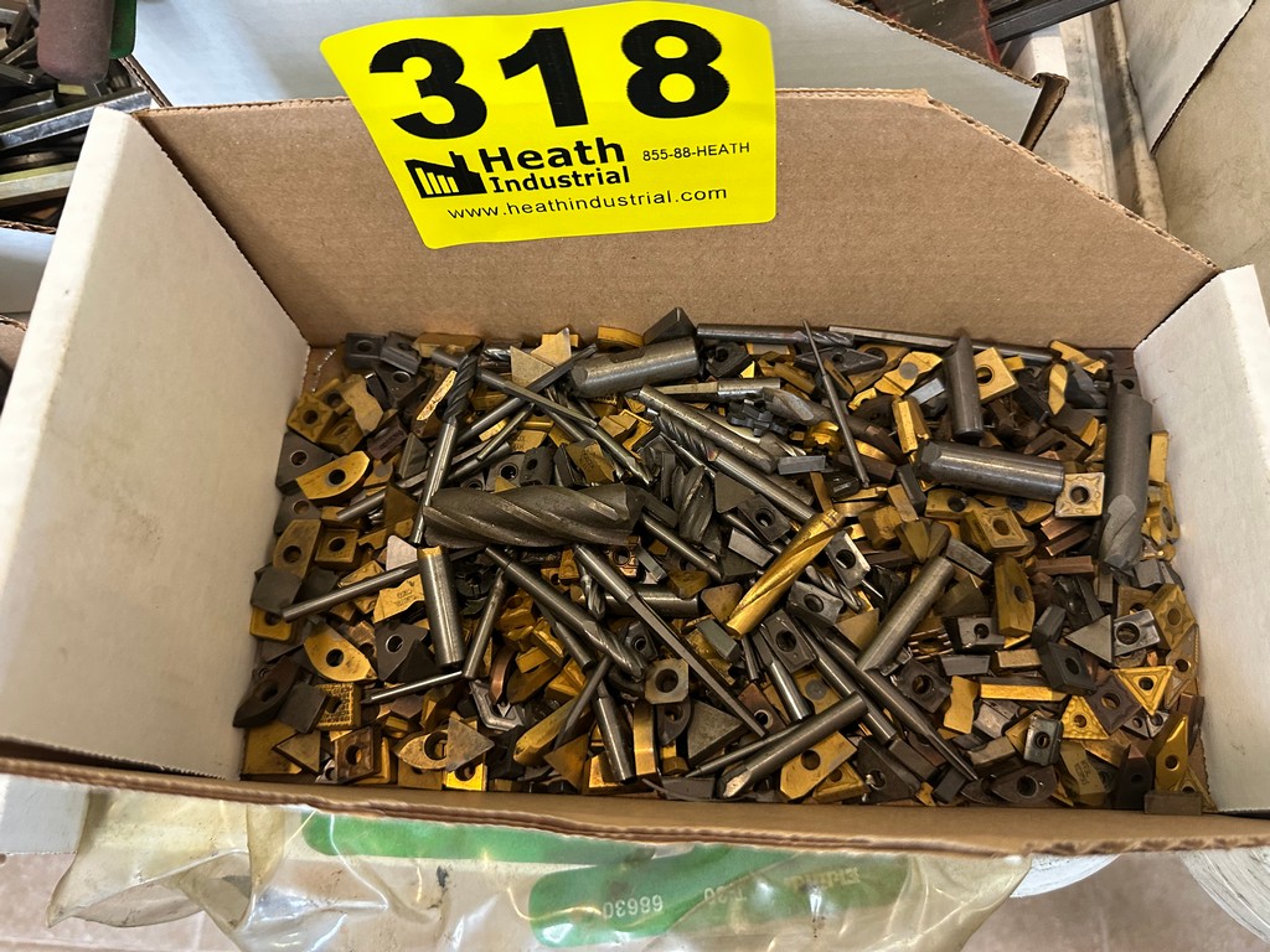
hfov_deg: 71.6
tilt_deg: -70.4
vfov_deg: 56.8
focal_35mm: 24
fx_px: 881
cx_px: 635
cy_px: 476
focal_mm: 6.86
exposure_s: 1/56
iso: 400
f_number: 1.78
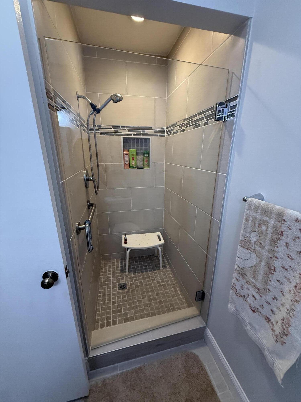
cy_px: 201
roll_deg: +1.0
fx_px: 162
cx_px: 150
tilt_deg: -16.1
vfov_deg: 102.1
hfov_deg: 85.7
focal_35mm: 14
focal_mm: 2.22
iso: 320
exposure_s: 1/120
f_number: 2.2
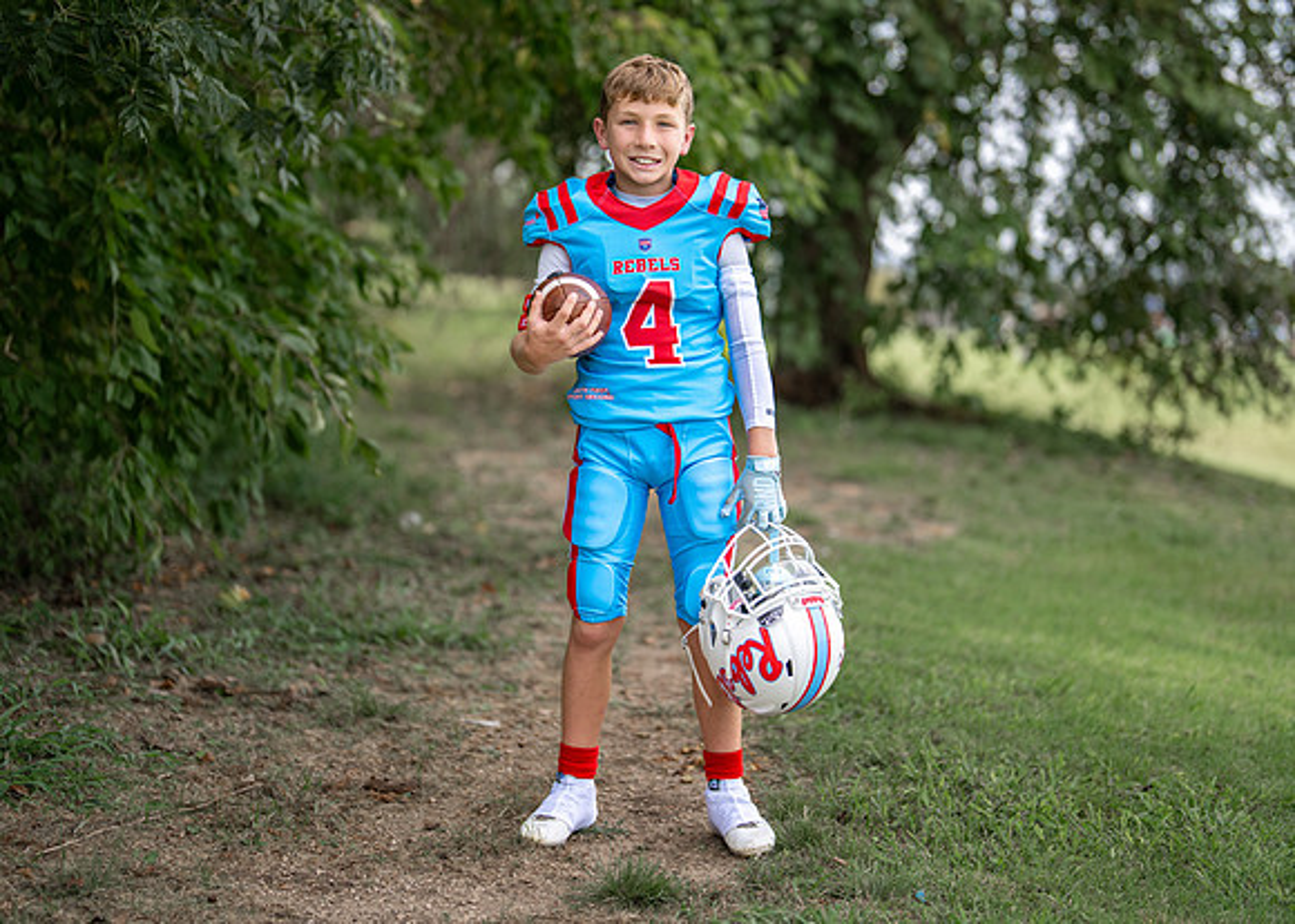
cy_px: 383
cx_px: 658
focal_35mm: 65
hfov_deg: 30.2
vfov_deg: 21.8
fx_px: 2396
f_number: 1.2
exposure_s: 1/3200
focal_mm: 50
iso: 100
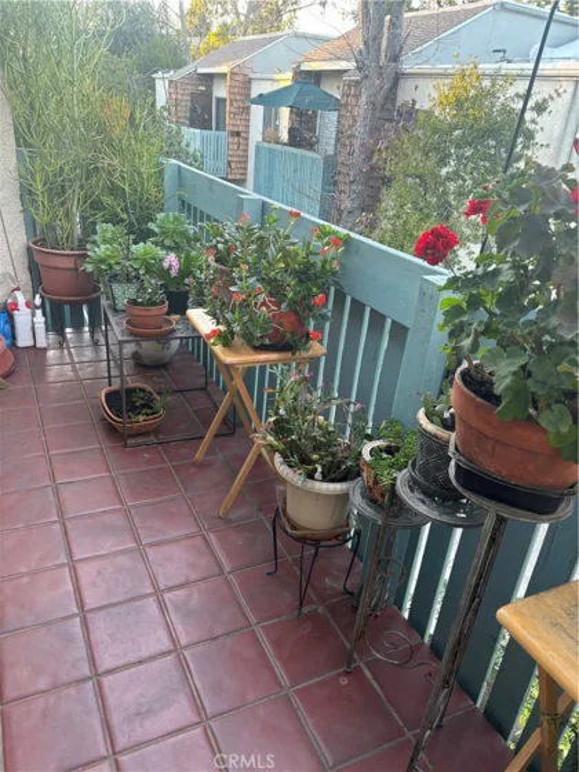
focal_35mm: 26
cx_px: 290
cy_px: 386
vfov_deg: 67.3
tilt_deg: -25.9
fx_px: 580
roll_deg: -6.0
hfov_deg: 53.1
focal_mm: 5.96
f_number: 1.6
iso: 125
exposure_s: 1/116
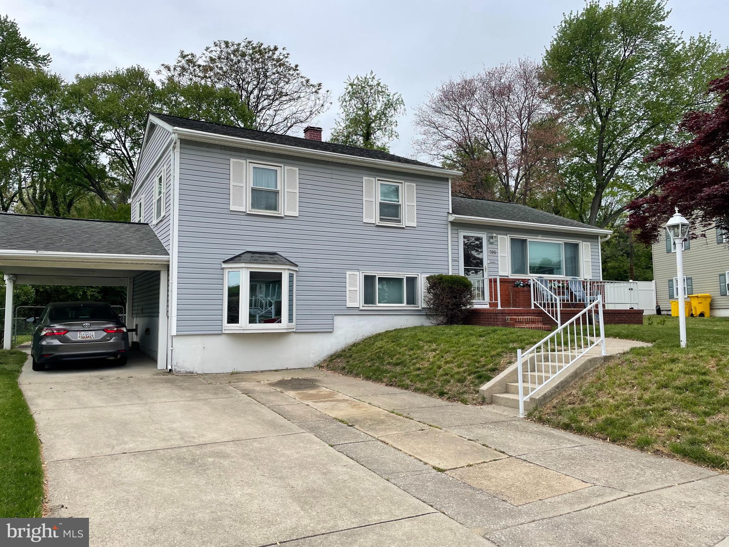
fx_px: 548
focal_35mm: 26
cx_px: 364
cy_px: 274
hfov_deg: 67.3
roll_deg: +0.2
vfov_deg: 53.1
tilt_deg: +5.4
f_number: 1.6
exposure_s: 1/1490
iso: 32
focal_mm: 4.2
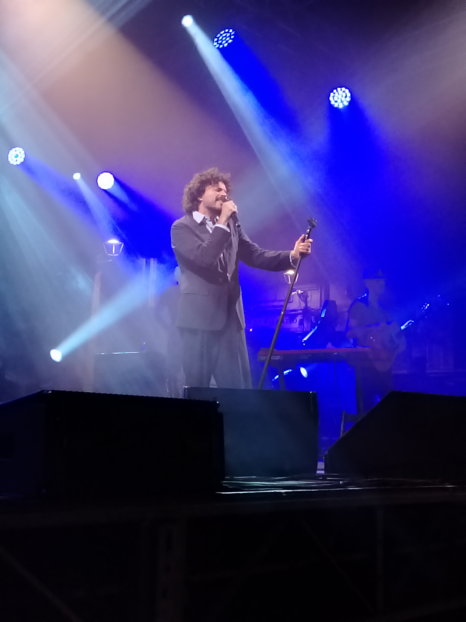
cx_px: 233
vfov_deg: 39.7
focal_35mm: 48
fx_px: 862
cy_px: 311
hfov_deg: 30.3
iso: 1991
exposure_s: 1/100
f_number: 1.75
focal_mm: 5.25
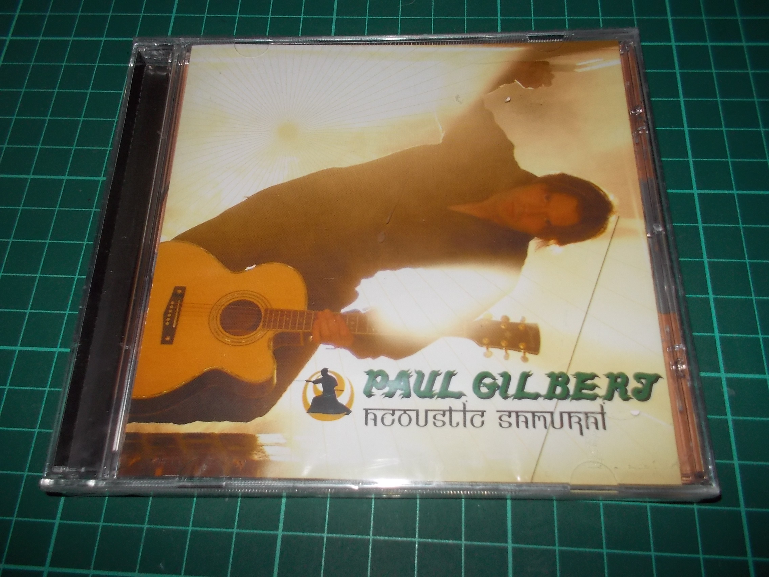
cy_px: 288
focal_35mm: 29
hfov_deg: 61.7
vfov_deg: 48.2
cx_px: 384
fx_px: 644
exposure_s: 1/30
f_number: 3.3
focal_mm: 4.1
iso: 200
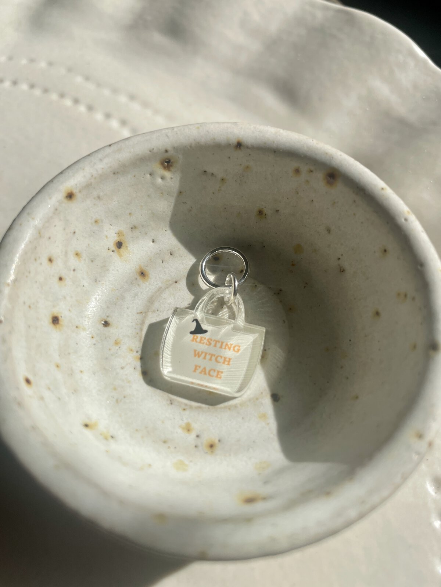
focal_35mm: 26
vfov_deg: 67.3
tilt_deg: -63.9
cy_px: 294
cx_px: 220
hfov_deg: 53.1
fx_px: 442
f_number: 1.6
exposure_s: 1/4651
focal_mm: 4.2
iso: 32
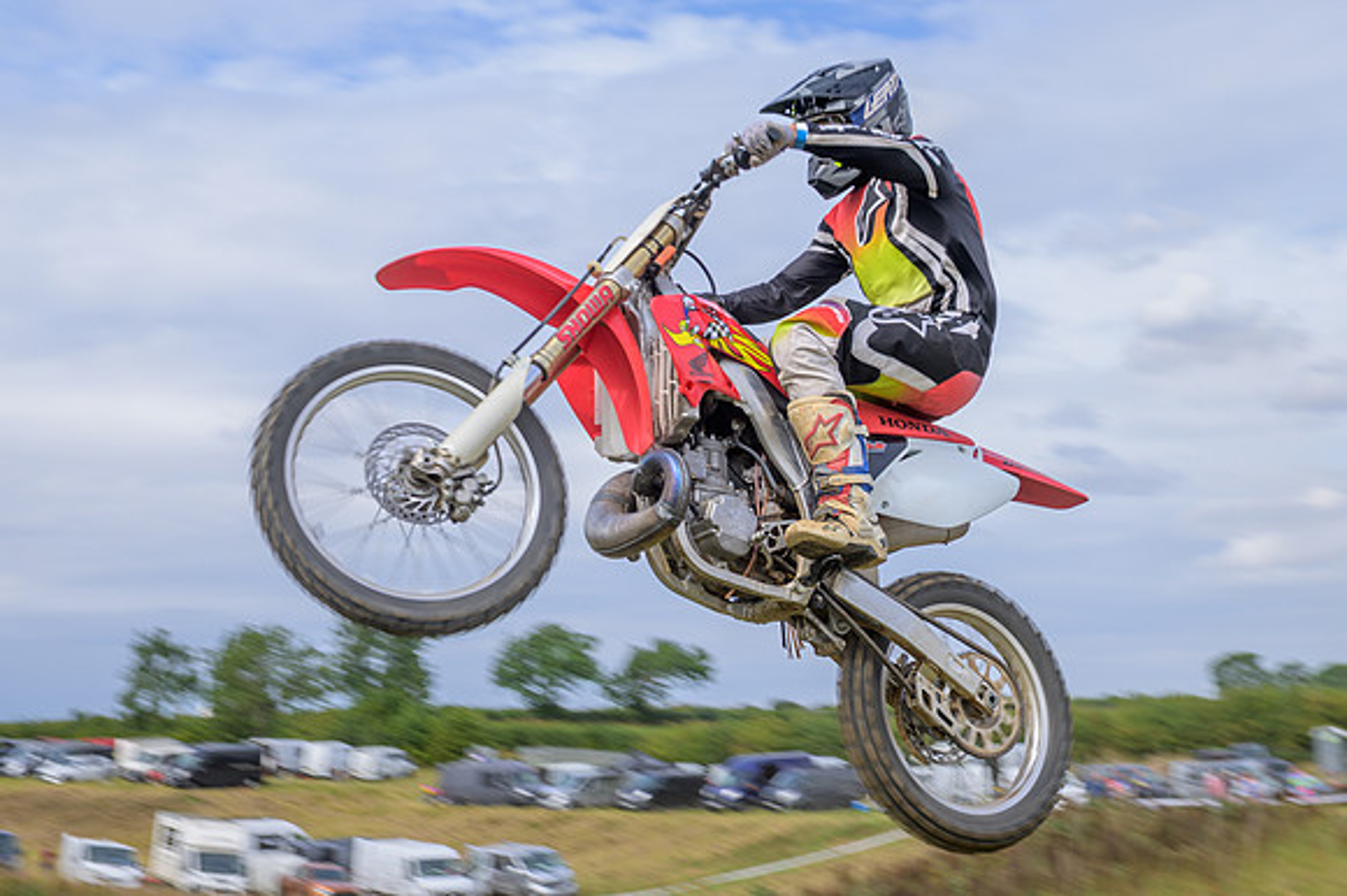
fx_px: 2069
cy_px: 425
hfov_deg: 36.0
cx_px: 605
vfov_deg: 24.4
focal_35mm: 55
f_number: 4
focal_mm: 32
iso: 50
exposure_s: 1/320
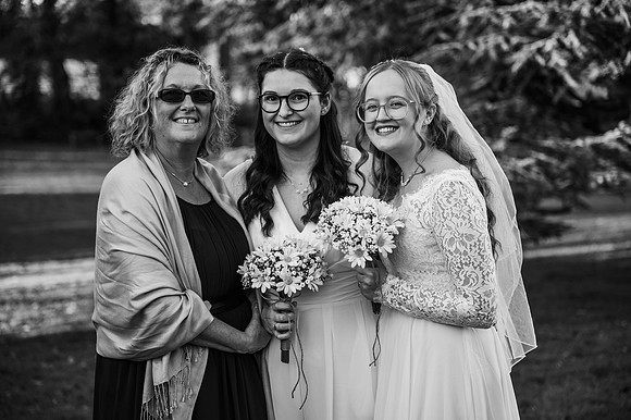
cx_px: 316
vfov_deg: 19.4
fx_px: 1226
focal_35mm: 70
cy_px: 210
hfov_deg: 28.9
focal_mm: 70
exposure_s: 1/400
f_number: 2.8
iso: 100
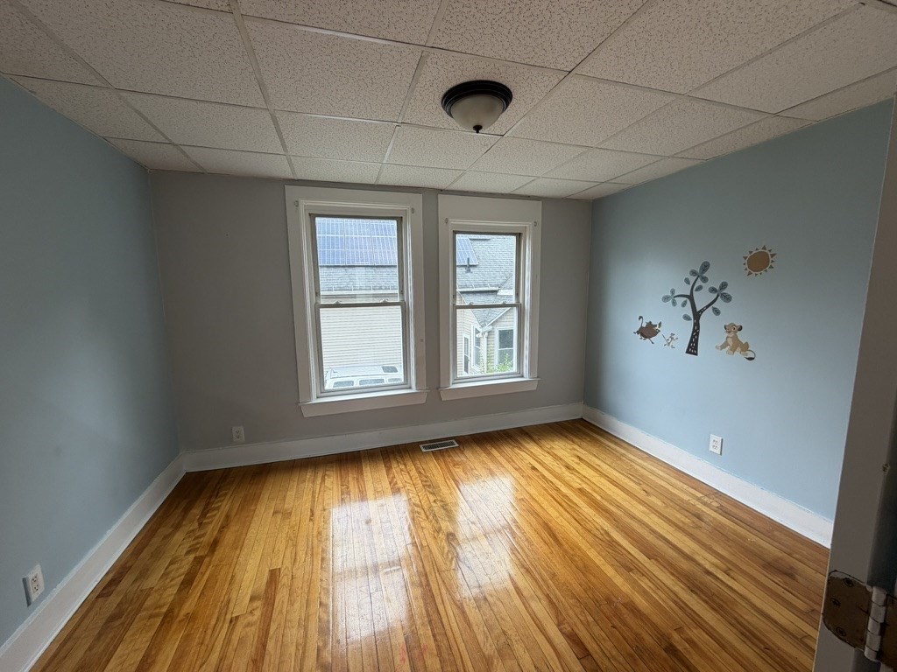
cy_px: 336
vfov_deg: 85.7
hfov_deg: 102.1
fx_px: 363
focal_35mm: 14
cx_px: 448
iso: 64
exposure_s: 1/121
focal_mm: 2.22
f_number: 2.2
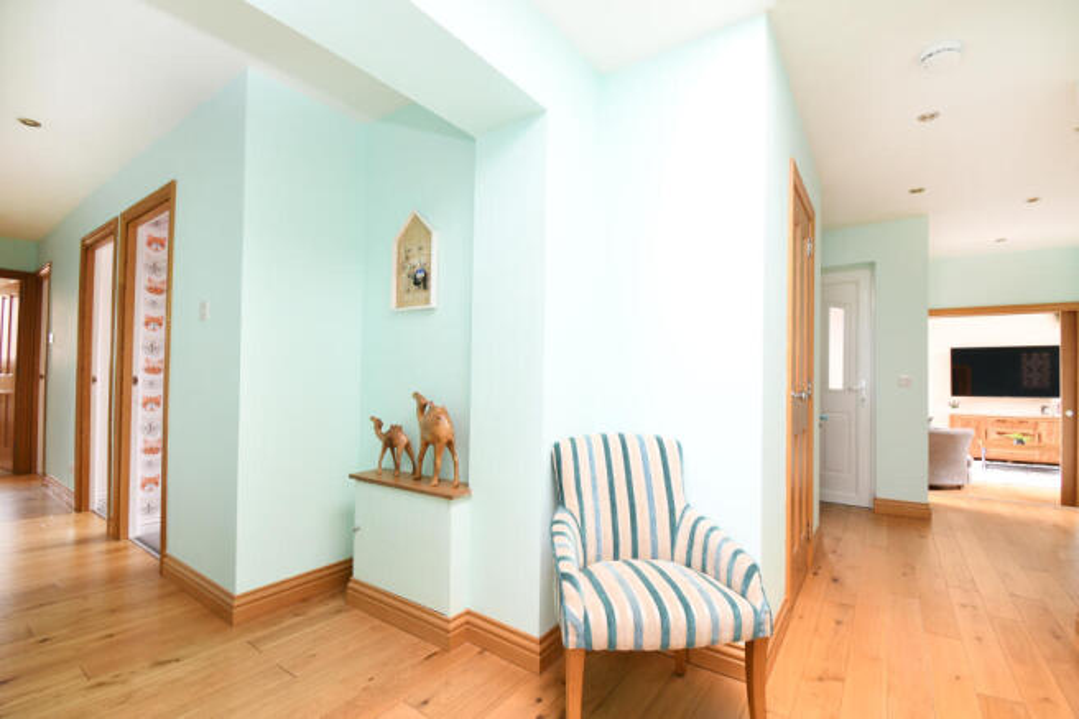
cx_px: 540
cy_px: 360
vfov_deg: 77.3
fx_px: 449
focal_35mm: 15
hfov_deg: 100.4
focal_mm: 10
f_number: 10
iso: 320
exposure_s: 1/3
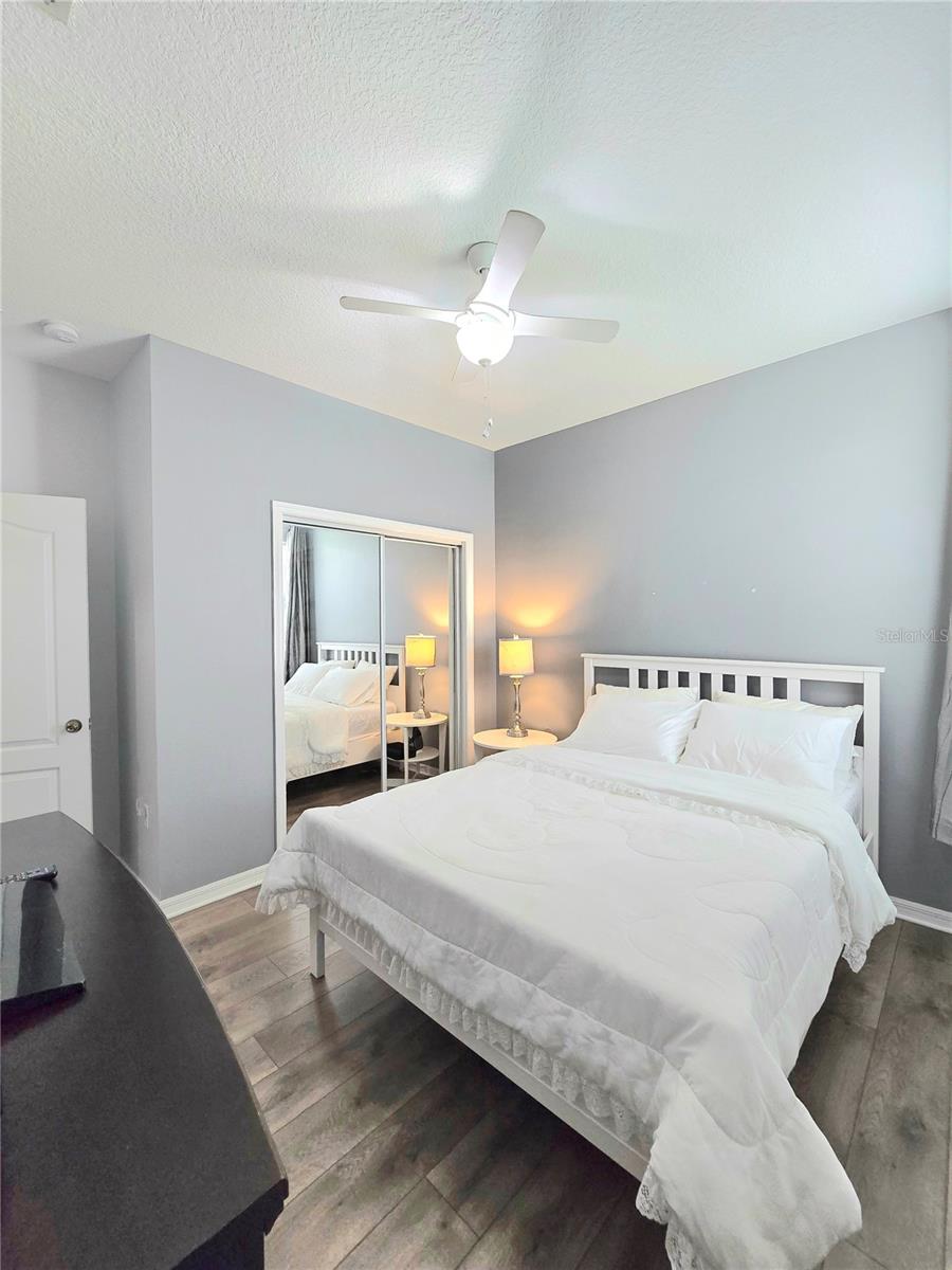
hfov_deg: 89.9
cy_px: 635
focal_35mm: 13
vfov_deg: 106.2
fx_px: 477
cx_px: 476
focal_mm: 2.2
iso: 160
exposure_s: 1/60.2
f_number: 2.2
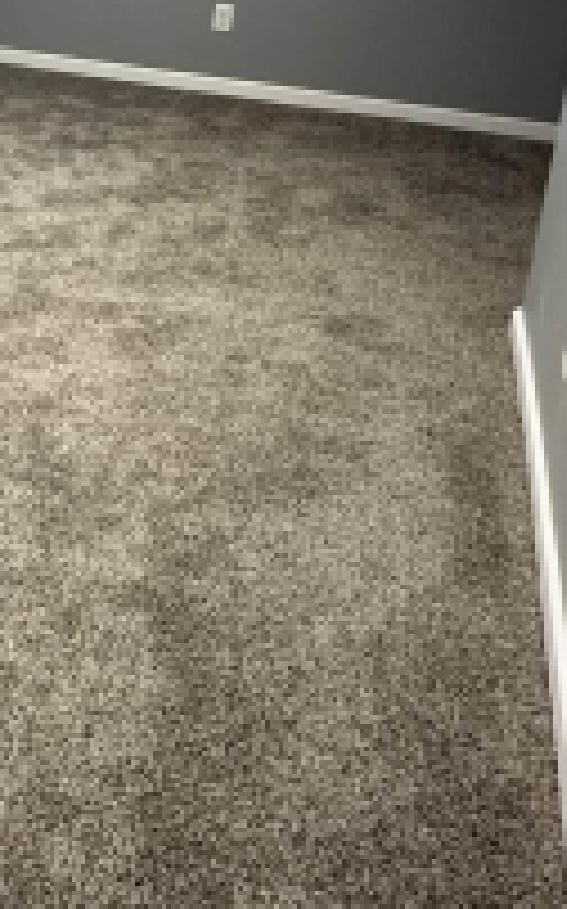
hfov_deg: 20.7
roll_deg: -1.4
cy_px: 45
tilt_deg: -12.4
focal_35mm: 49
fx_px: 1213
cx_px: -371
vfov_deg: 37.6
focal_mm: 2.22
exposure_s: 1/60
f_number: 2.2
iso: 200
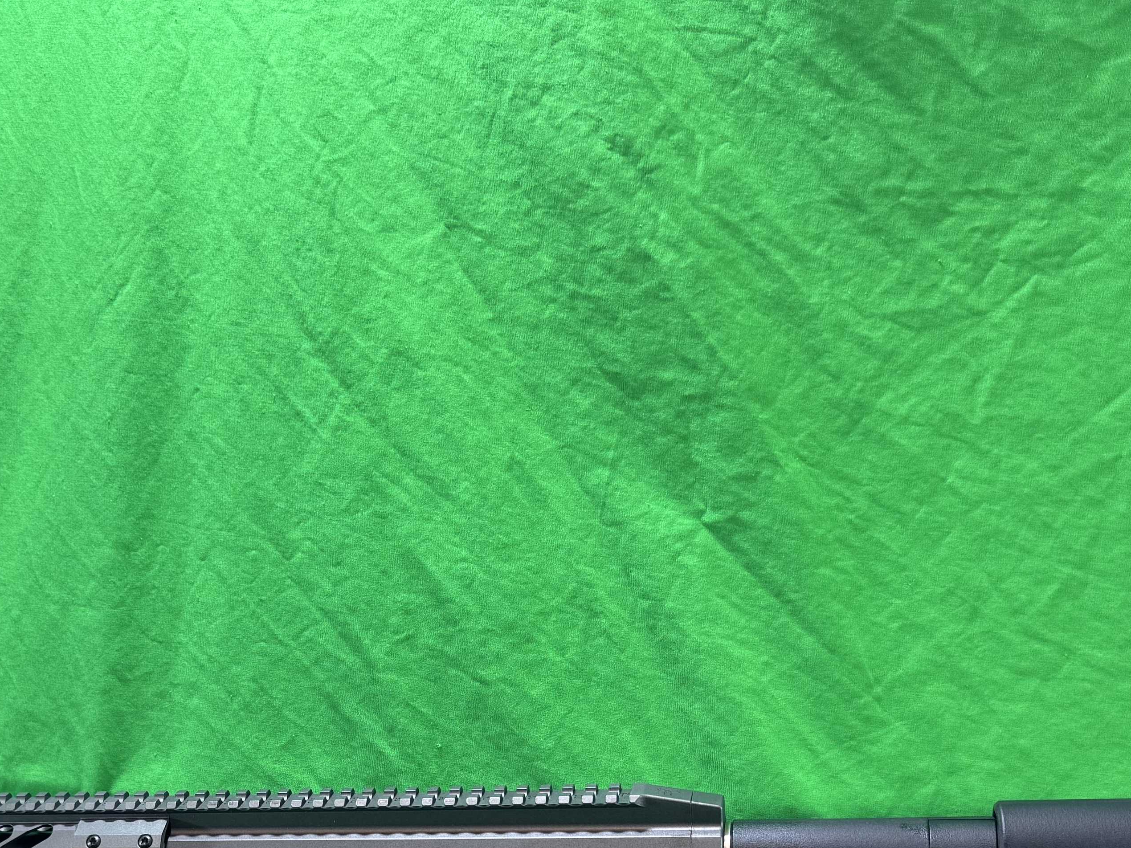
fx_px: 1764
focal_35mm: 54
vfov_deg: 25.6
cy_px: 853
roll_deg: -1.5
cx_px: 306
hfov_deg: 34.9
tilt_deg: -27.0
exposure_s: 1/174
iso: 64
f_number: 1.78
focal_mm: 6.76
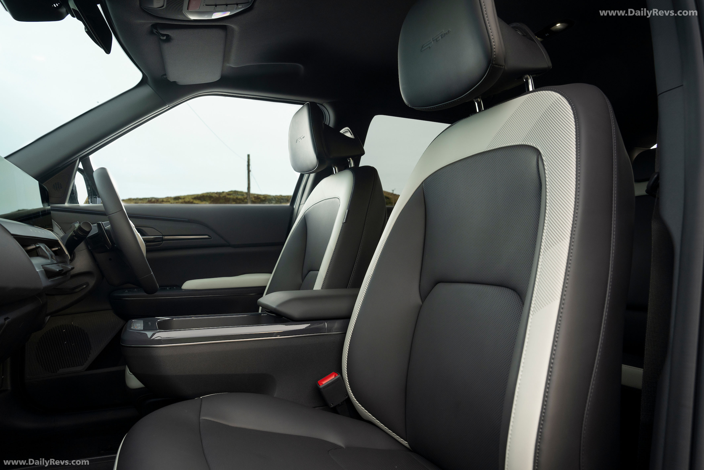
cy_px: 235
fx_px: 469
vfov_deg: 53.1
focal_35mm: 24
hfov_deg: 73.7
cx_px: 352
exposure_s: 1/25
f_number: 8
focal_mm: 24
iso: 500
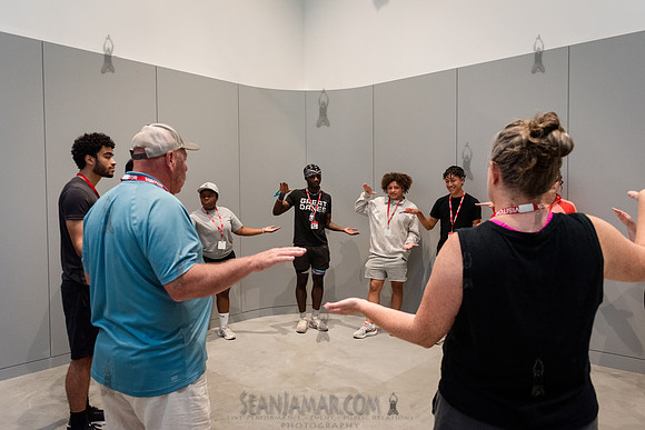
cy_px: 215
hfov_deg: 67.4
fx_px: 484
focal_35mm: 27
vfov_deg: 48.0
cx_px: 322
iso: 6400
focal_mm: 27
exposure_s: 1/250
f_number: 3.5
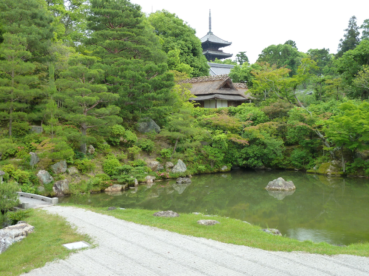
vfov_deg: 34.3
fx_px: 448
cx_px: 184
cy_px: 138
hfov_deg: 44.8
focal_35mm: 42
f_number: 3.7
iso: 125
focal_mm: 6.9
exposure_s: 1/100
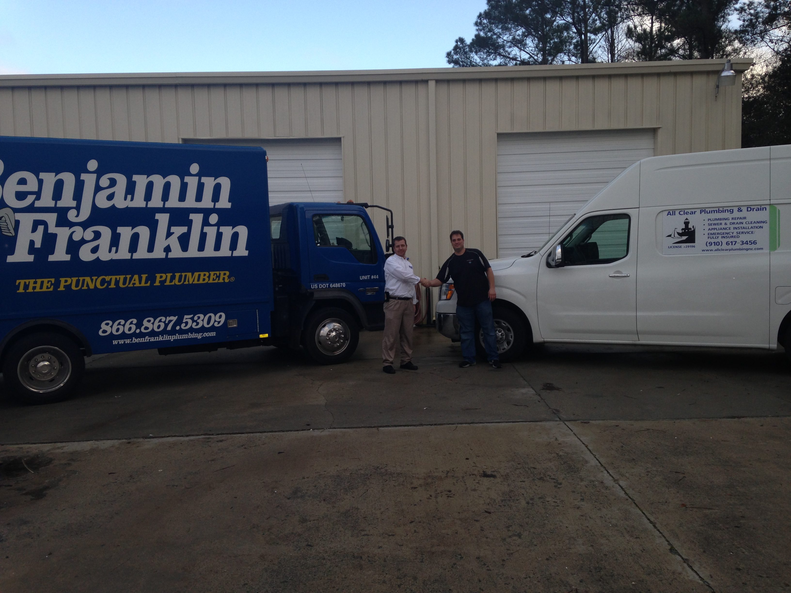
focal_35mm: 33
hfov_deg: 55.4
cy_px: 296
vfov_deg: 42.9
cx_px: 396
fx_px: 754
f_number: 2.4
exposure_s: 1/319
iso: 50
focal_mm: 4.12
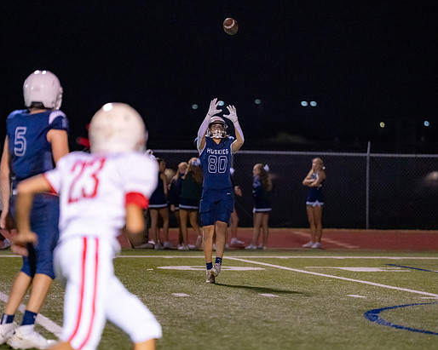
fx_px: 3162
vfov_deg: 6.3
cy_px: 193
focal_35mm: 244
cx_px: 222
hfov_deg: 7.9
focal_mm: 188
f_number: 2.8
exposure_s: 1/1000
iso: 5000
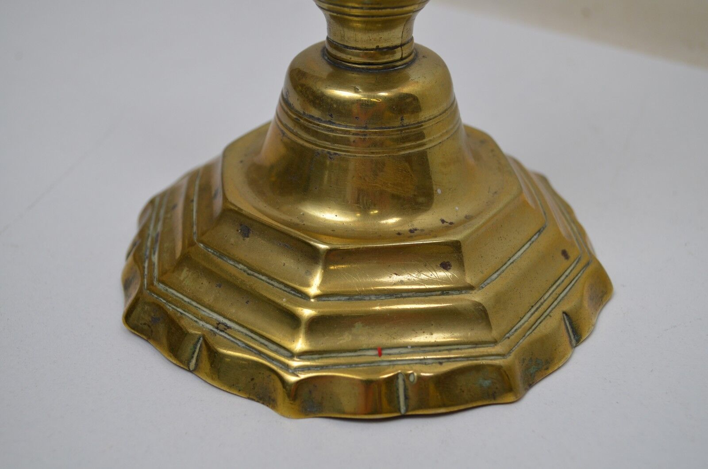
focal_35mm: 48
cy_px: 234
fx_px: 942
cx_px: 354
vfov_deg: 28.0
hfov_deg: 41.2
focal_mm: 32
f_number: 5
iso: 400
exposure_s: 1/100
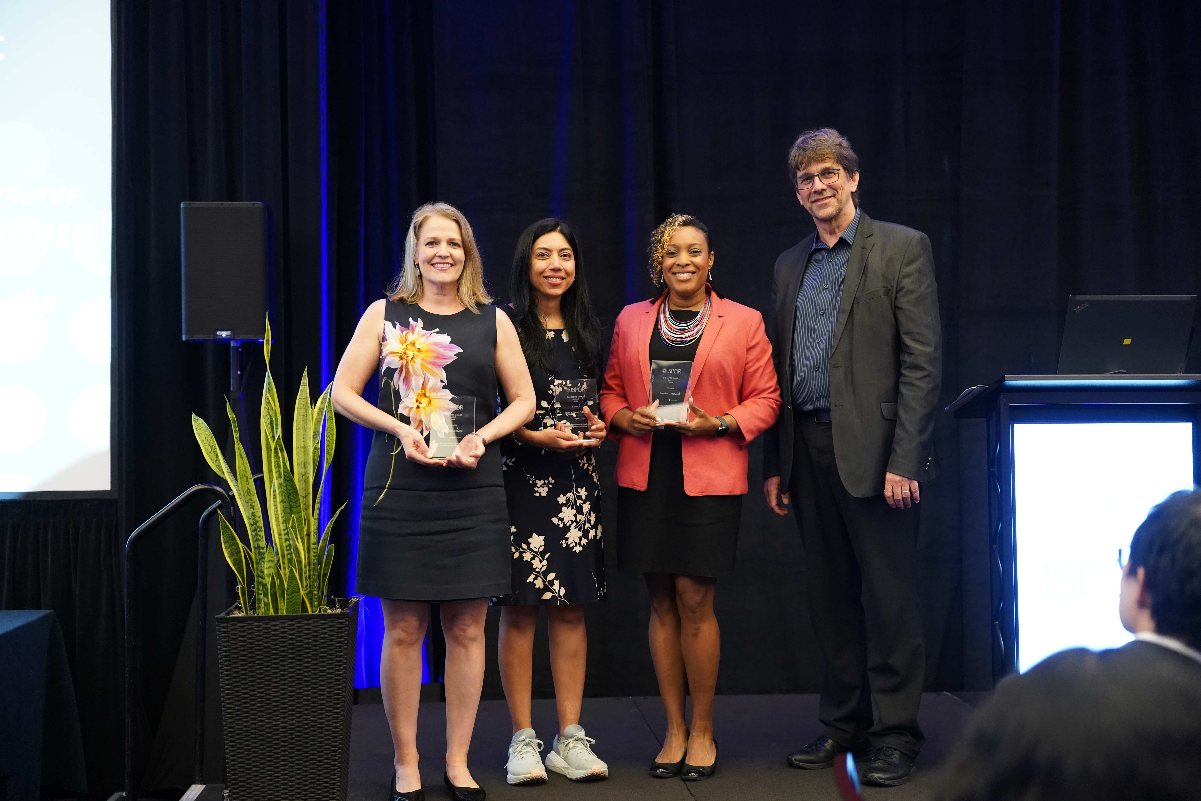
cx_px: 600
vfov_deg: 31.9
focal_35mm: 42
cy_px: 400
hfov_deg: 46.4
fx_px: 1401
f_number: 2
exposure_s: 1/160
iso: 5000
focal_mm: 42
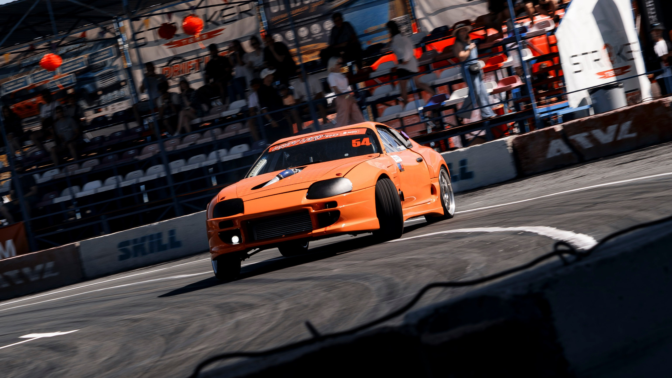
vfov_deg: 6.7
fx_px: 3222
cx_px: 278
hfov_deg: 11.9
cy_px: 198
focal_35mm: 181
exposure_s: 1/100
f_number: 11
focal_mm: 90
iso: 100
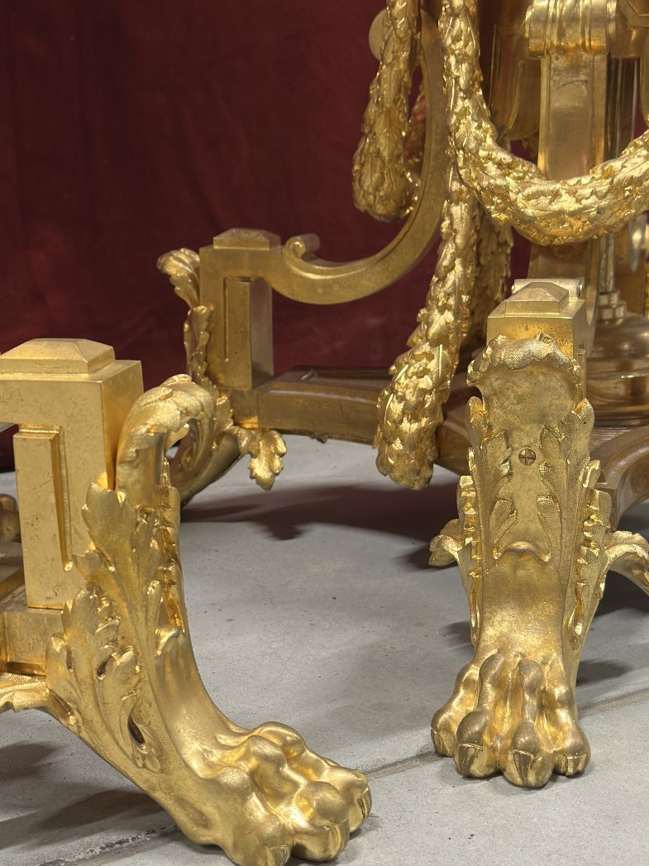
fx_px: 1375
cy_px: 446
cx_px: 312
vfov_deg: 34.9
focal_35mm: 55
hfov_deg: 26.6
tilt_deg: -14.5
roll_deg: +1.2
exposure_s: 1/60
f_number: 1.78
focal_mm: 6.86
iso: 200
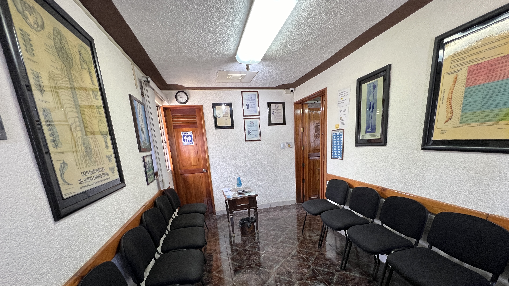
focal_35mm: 15
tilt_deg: -14.3
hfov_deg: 103.0
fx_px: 202
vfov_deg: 68.3
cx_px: 264
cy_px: 193
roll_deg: +3.5
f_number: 1.8
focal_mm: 1.57
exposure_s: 1/120
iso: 250
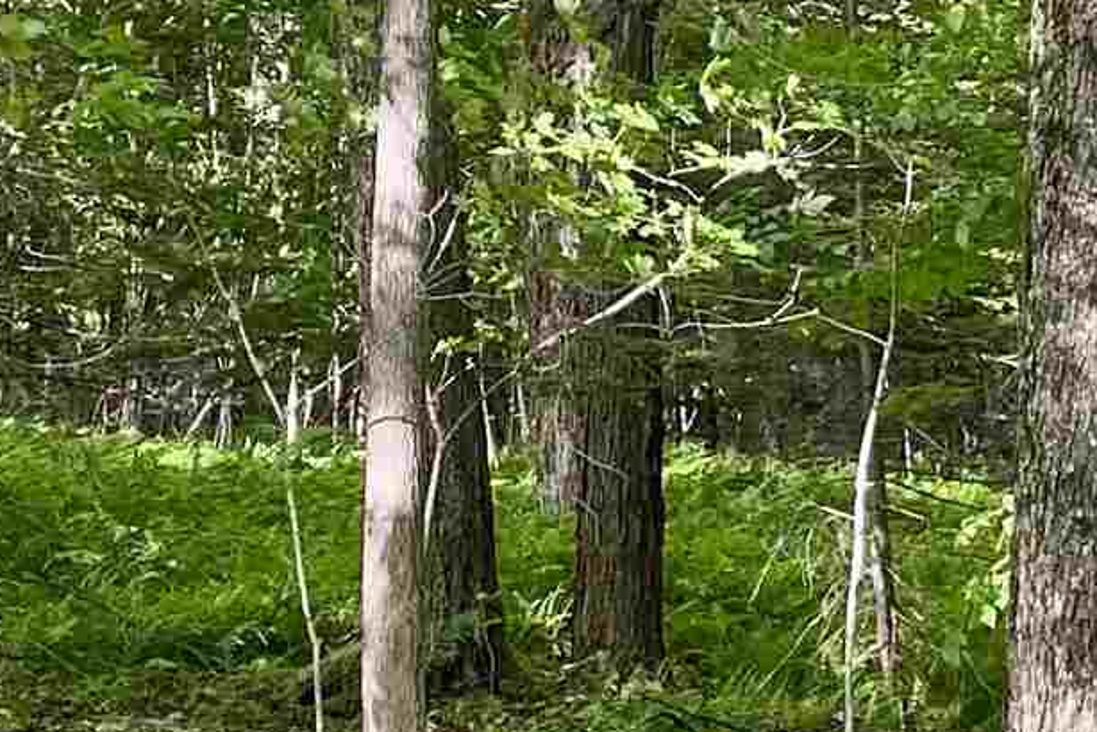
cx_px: 588
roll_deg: +3.1
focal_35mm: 130
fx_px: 3963
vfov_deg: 10.4
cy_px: -100
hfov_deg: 15.8
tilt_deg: +6.4
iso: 64
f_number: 1.6
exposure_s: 1/121
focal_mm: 5.1
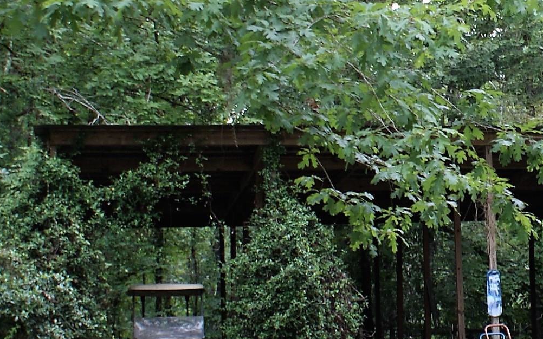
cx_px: 374
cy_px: 141
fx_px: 1154
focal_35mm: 78
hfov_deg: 26.3
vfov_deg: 16.7
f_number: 4.5
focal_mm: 20
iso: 100
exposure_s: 1/40
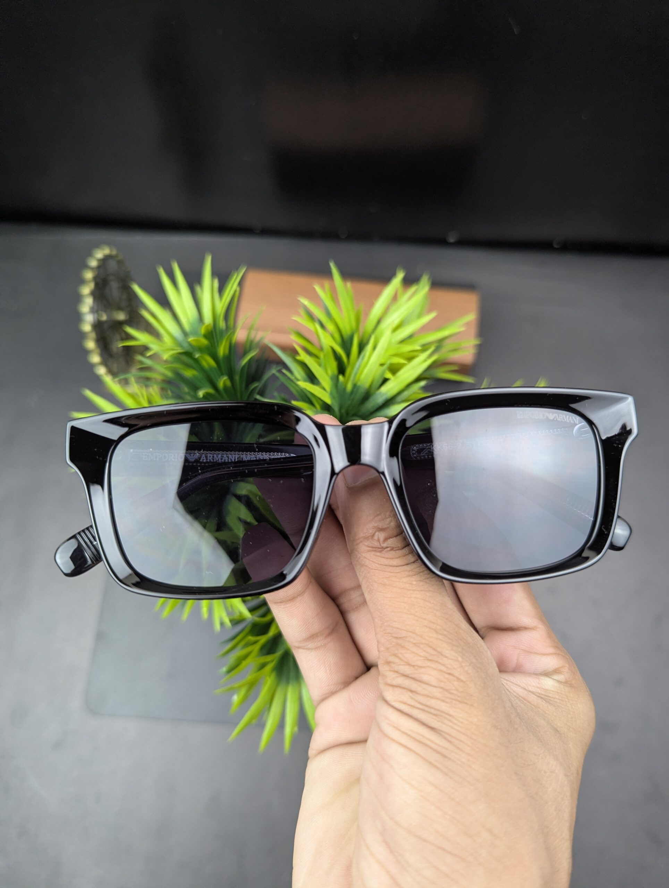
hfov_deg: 56.9
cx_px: 334
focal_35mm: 24
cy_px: 444
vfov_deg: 71.5
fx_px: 617
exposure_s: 1/100
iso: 134
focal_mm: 6.81
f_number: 1.85
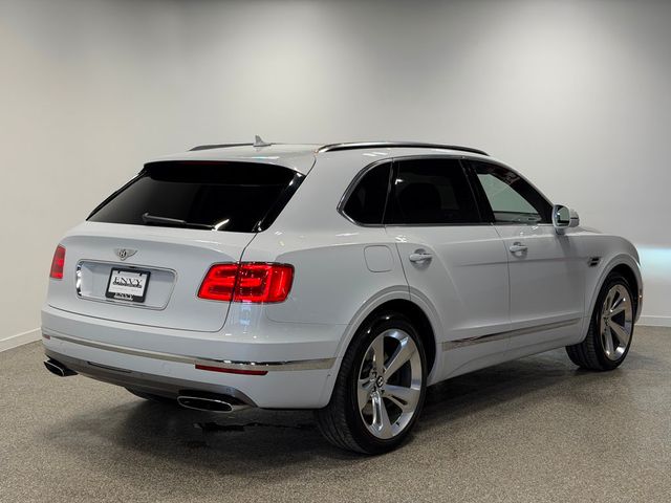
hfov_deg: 39.7
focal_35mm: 48
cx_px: 336
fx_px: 930
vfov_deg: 30.3
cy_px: 252
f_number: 1.78
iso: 64
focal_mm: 6.76
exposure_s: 1/400
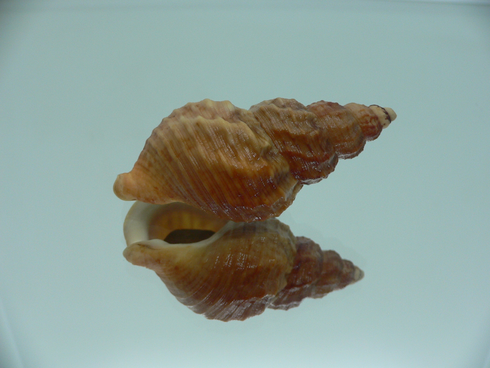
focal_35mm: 35
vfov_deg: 40.7
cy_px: 184
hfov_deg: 52.6
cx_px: 245
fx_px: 495
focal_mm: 4.6
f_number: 2.8
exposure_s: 1/60
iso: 100
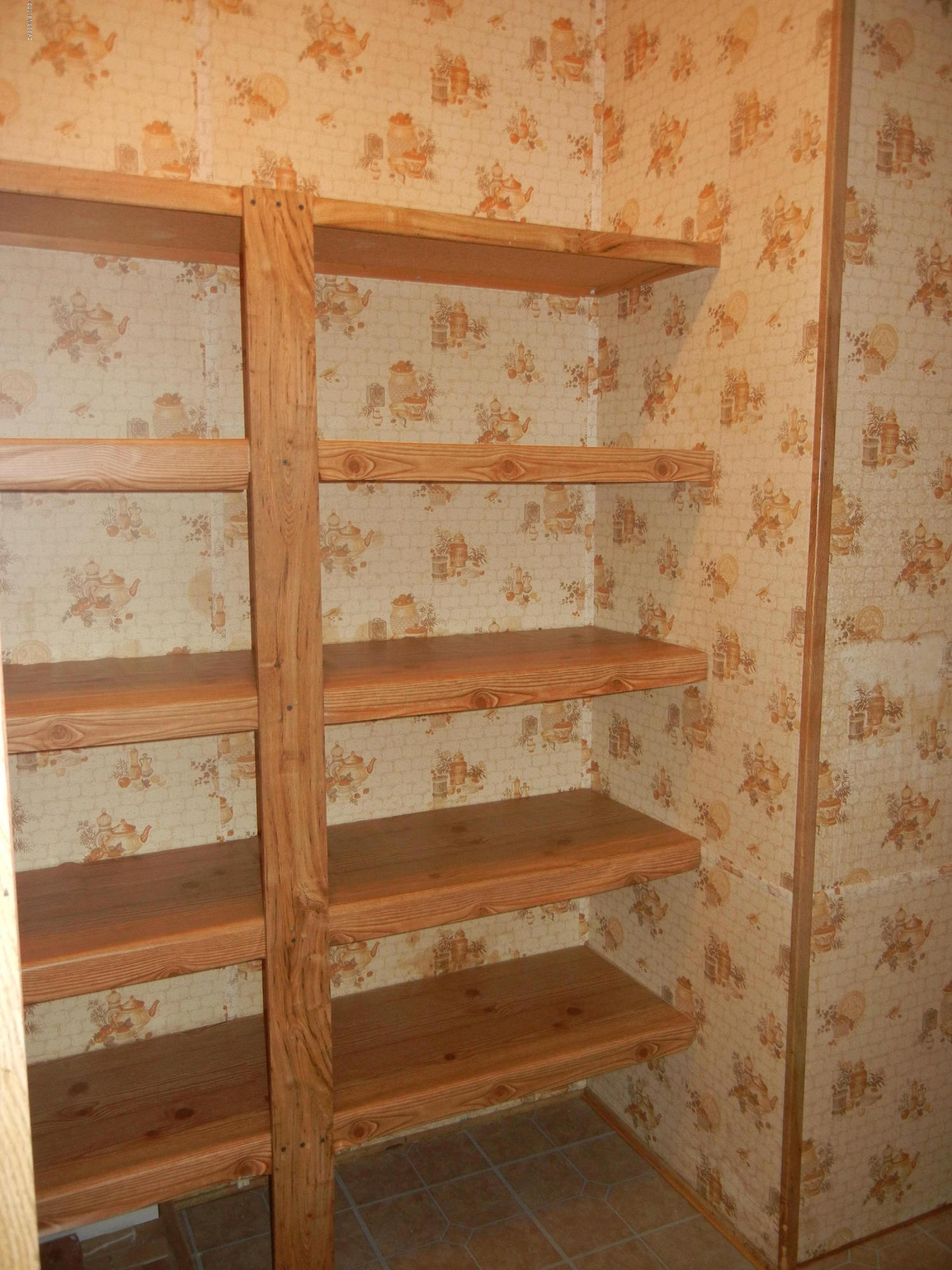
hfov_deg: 46.8
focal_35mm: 30
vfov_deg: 60.0
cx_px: 476
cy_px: 635
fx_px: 1100
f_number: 3.5
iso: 200
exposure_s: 1/30
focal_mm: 5.4
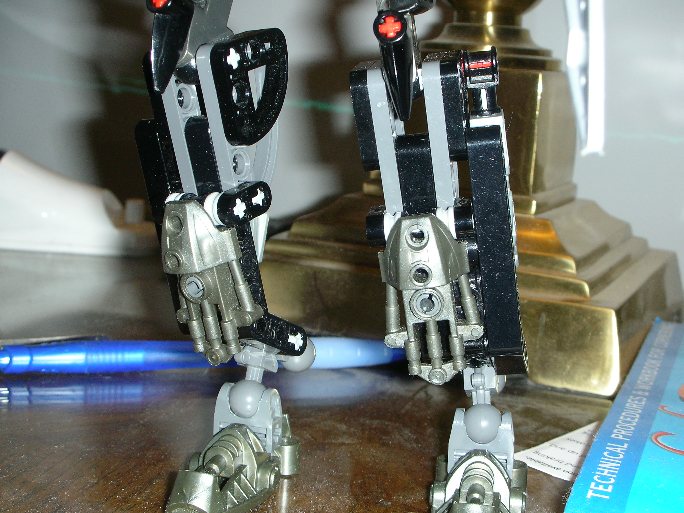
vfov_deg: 24.0
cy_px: 256
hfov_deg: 31.7
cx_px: 342
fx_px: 1205
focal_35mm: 61
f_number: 4
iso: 50
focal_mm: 10.1
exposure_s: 1/120
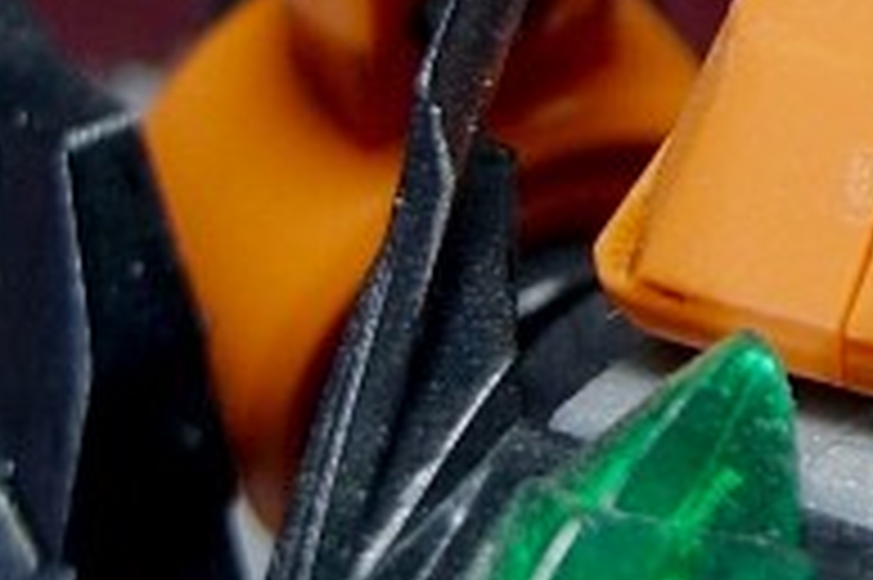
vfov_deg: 7.2
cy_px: -193
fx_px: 4579
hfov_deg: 10.5
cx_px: 1292
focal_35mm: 189
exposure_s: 1/60
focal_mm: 9.3
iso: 100
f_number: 3.5
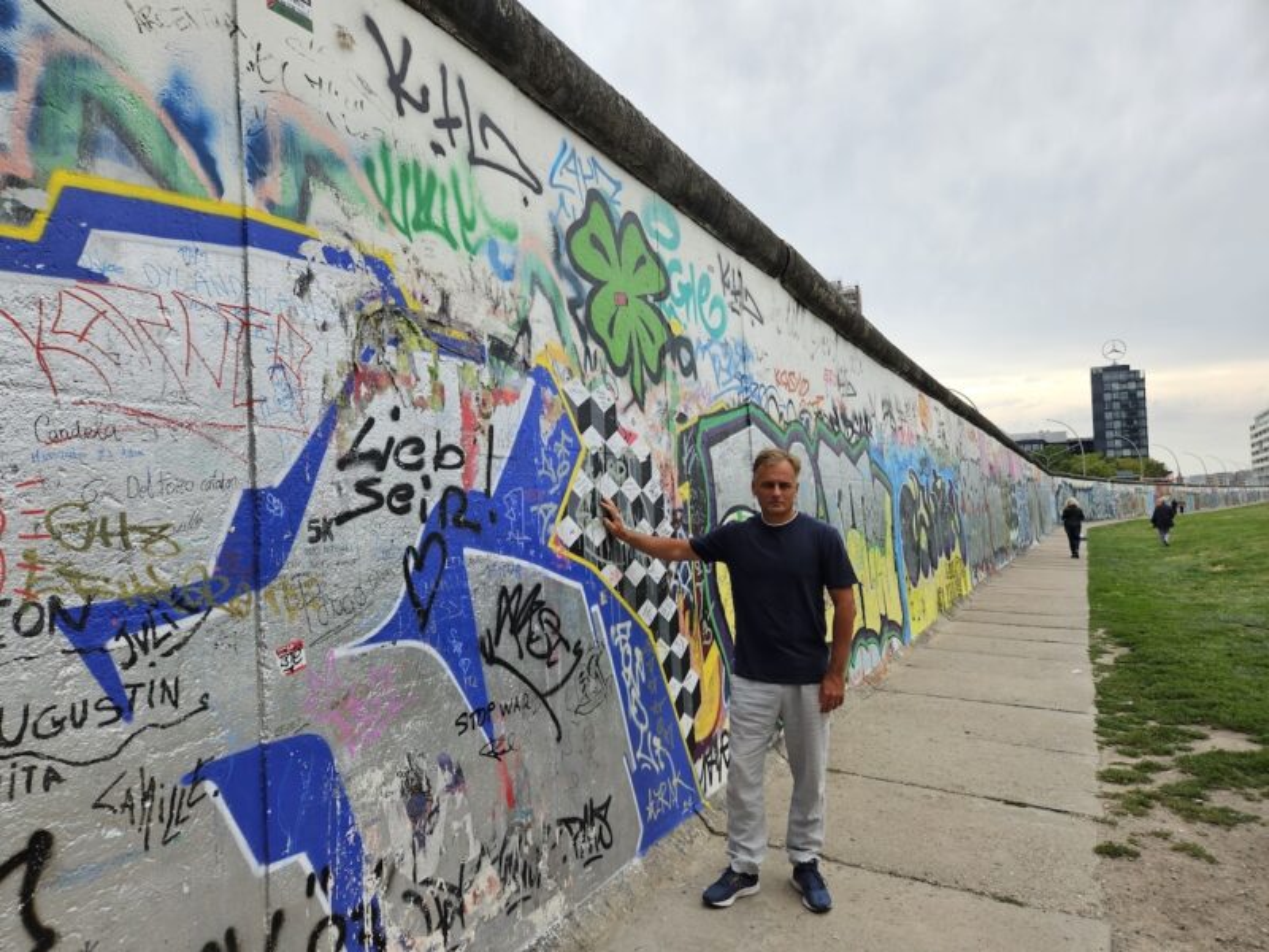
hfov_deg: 73.9
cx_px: 634
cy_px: 476
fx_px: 843
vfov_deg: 58.9
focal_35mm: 23
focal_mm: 5.4
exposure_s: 1/439
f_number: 1.8
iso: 25
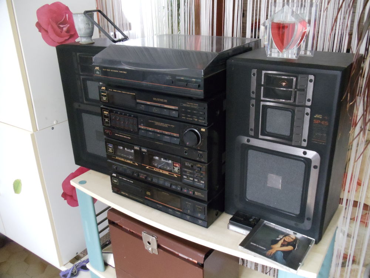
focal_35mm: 44
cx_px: 185
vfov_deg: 32.9
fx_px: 470
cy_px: 139
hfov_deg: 42.9
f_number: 3.5
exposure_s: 1/40
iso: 800
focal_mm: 6
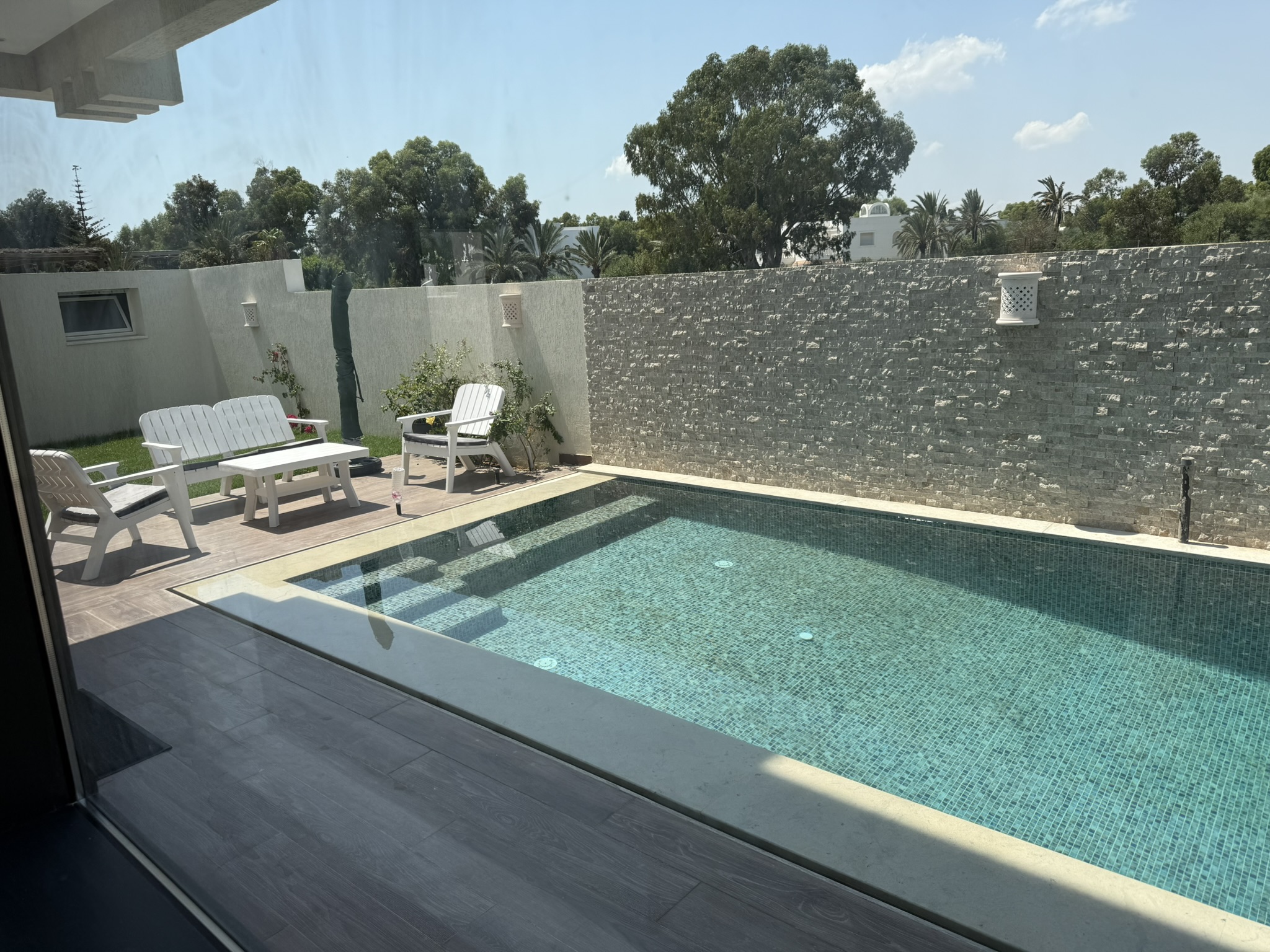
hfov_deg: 71.6
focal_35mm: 24
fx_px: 881
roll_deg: +2.6
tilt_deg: -11.6
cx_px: 635
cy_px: 476
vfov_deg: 56.8
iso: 80
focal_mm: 6.76
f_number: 1.78
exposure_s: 1/4167
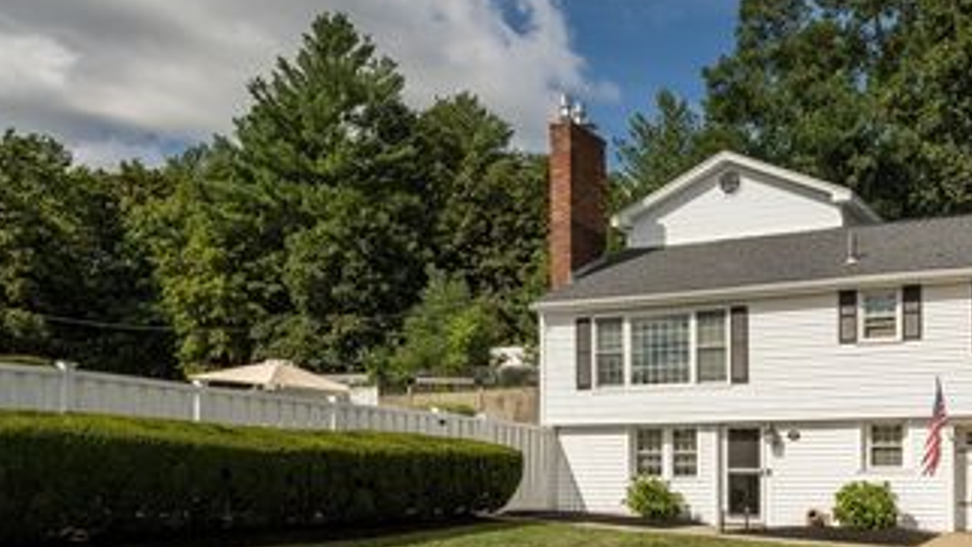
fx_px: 1005
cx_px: 697
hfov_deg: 50.0
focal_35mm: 39
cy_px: 319
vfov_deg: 30.4
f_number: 18
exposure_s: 1/100
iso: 64
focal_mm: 24
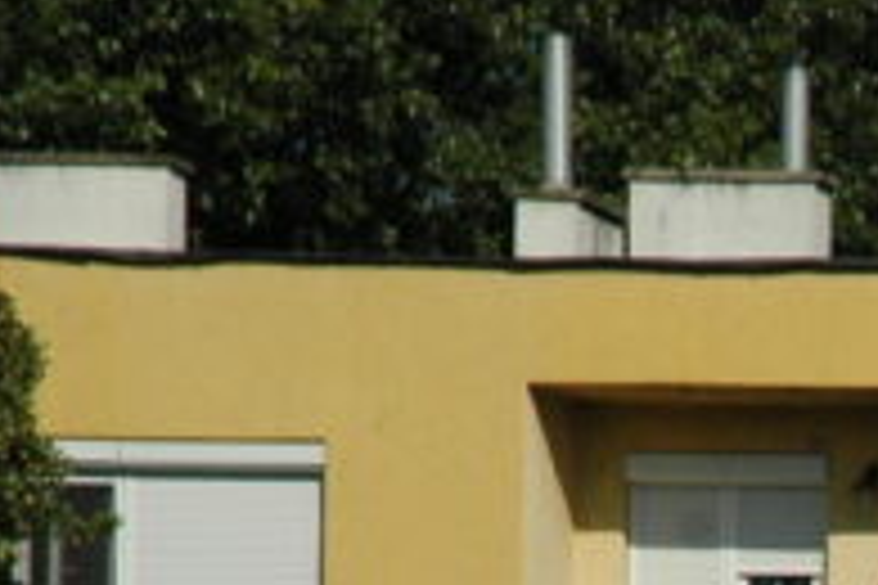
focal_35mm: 651
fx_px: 15876
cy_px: 1096
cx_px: 1463
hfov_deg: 3.2
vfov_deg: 2.1
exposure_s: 1/2500
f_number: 8
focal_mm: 110
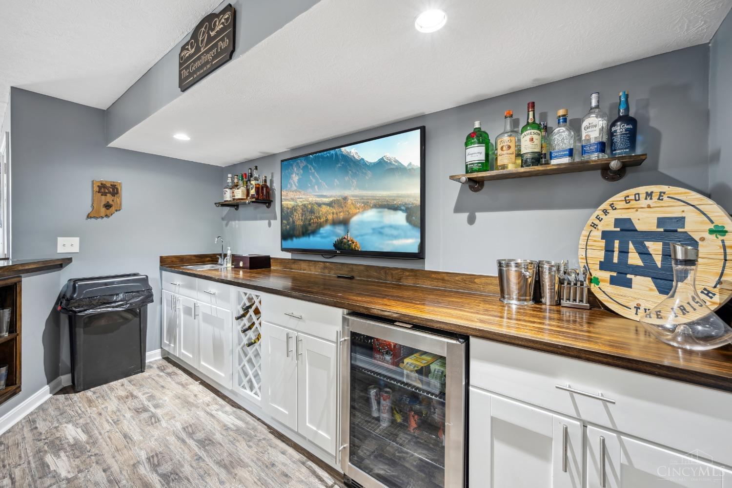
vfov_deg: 81.2
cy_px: 244
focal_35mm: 14
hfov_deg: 104.3
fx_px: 285
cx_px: 366
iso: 100
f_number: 8
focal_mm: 14
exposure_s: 1.6
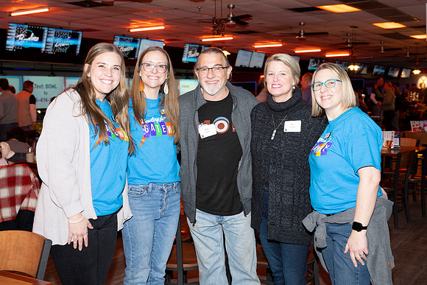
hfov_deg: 42.7
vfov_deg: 29.3
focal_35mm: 46
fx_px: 546
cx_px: 214
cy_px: 142
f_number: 5.6
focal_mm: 46
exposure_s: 1/100
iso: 2000
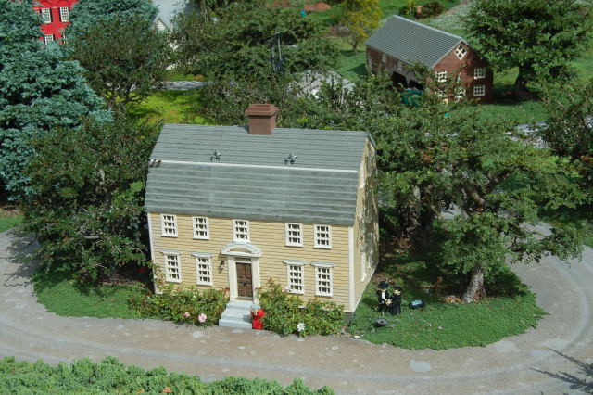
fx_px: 864
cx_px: 296
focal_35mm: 52
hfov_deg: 37.9
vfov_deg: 25.7
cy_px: 198
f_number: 7.1
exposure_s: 1/200
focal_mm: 35
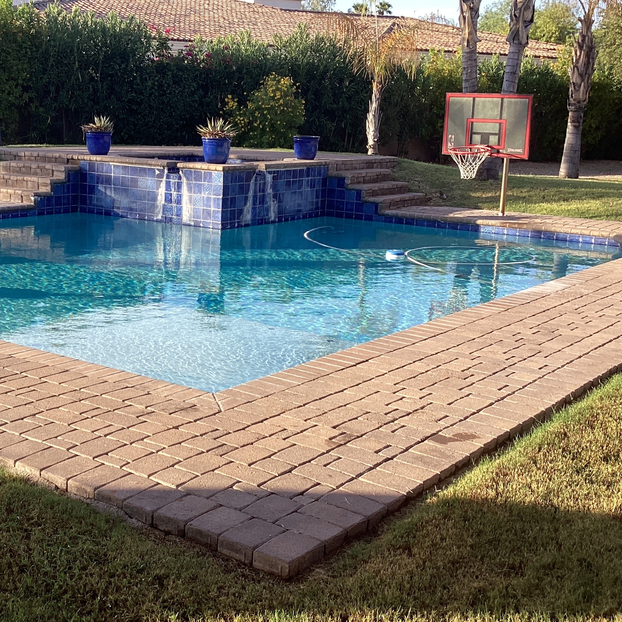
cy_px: 309
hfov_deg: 34.2
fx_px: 996
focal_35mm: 49
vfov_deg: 34.7
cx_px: 187
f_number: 2.4
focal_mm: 3.3
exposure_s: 1/316
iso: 25
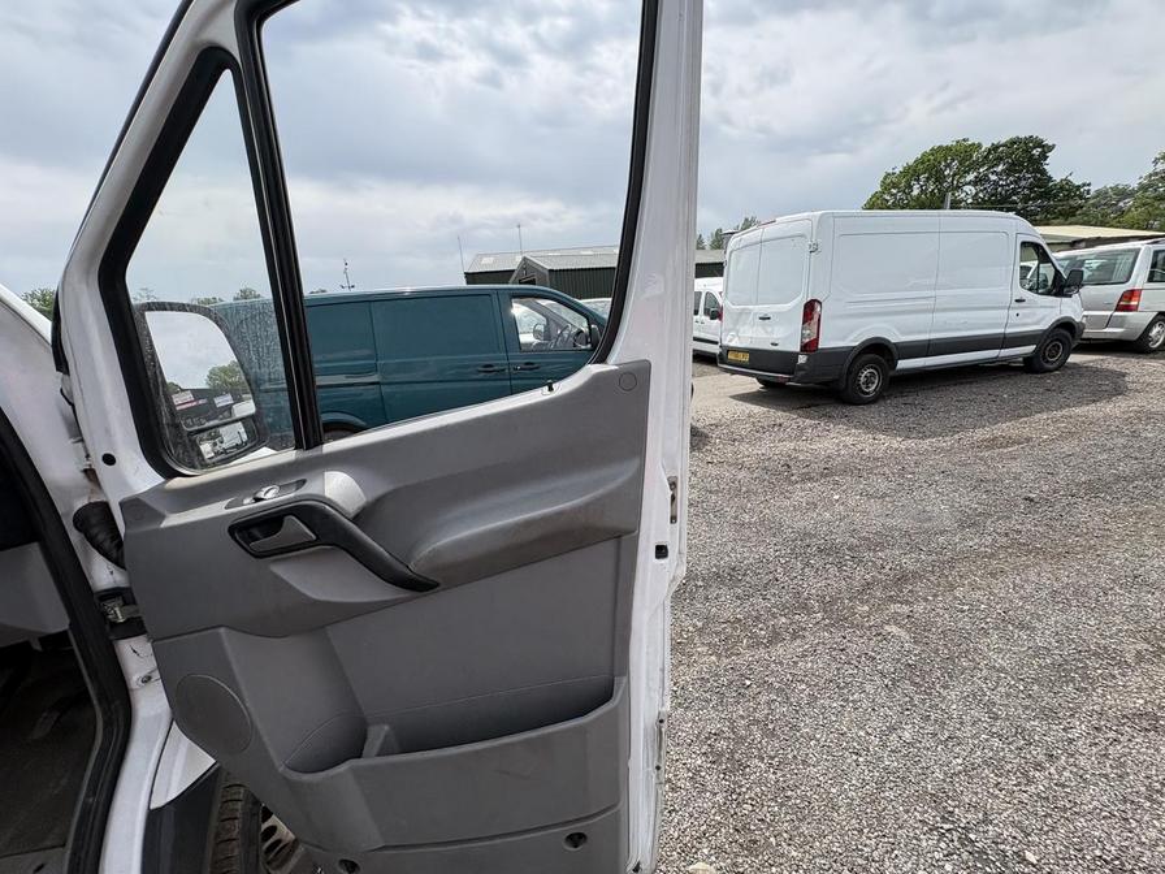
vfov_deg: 85.7
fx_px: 471
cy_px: 437
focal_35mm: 14
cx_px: 582
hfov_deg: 102.1
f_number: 2.2
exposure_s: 1/1198
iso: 50
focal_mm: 2.22
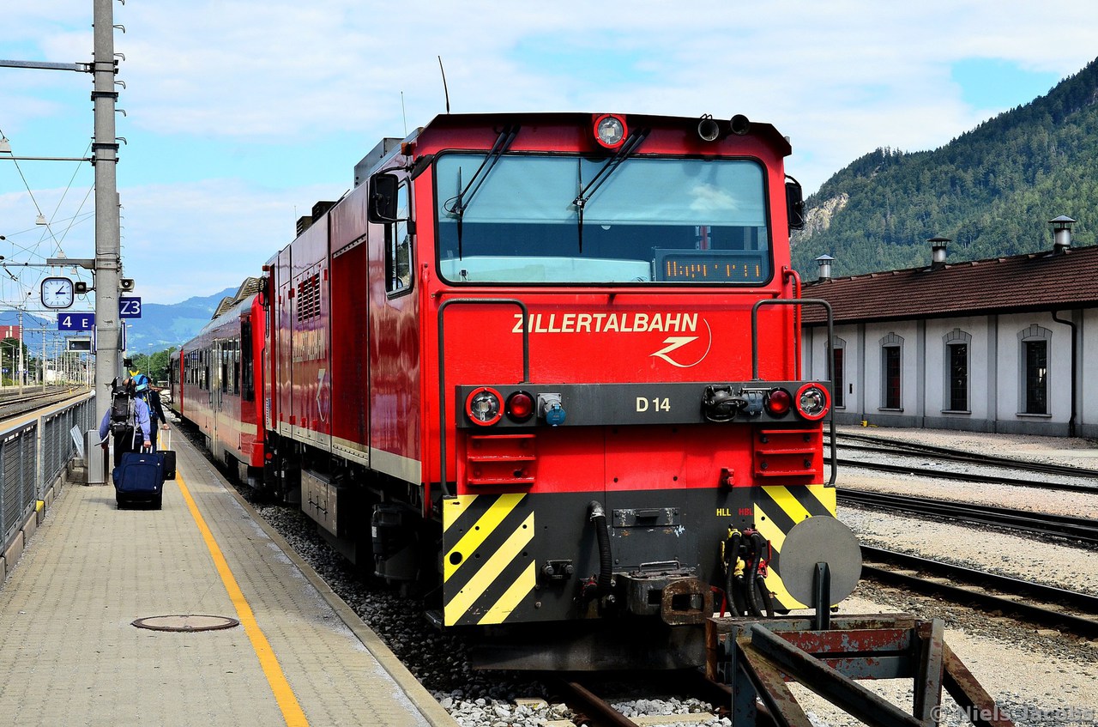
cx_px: 549
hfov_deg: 37.9
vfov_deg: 25.6
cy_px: 364
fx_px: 1597
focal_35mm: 52
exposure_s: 1/800
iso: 640
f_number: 10
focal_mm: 35
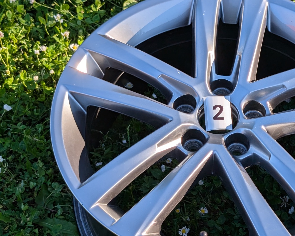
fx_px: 681
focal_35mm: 78
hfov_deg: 24.2
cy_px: 135
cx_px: 212
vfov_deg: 19.7
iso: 19
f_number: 1.68
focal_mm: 6.9
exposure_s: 1/441
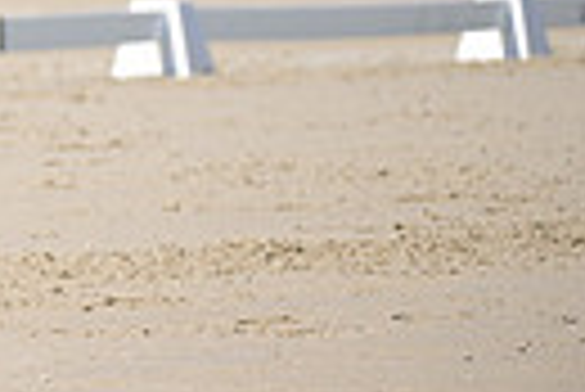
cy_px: -376
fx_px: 17374
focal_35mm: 1068
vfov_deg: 1.3
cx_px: -693
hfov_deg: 1.9
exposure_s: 1/1250
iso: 250
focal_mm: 240
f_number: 5
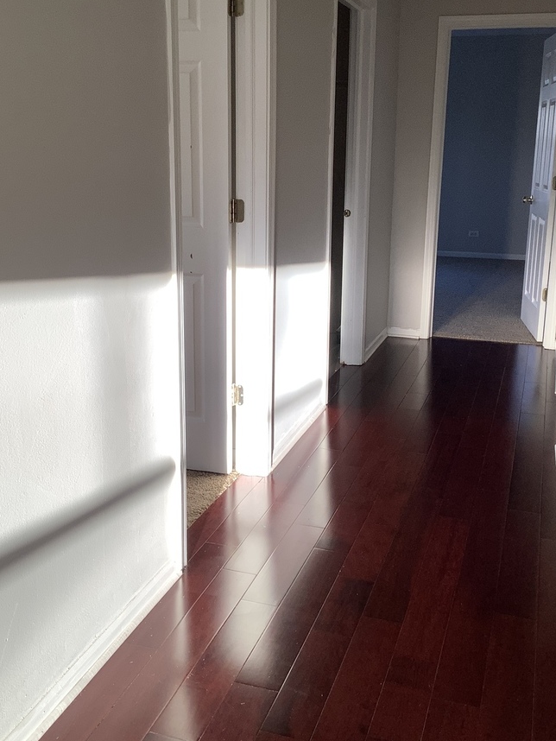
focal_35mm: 39
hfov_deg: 36.8
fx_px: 835
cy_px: 322
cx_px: 287
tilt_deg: -12.7
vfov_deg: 47.7
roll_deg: -1.3
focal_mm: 3.3
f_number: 2.4
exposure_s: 1/119
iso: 25
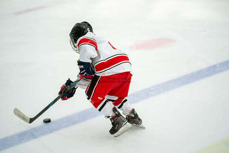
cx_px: 114
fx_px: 763
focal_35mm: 120
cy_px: 76
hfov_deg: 17.1
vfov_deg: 11.4
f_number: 3.2
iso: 1600
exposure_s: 1/2500
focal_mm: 120
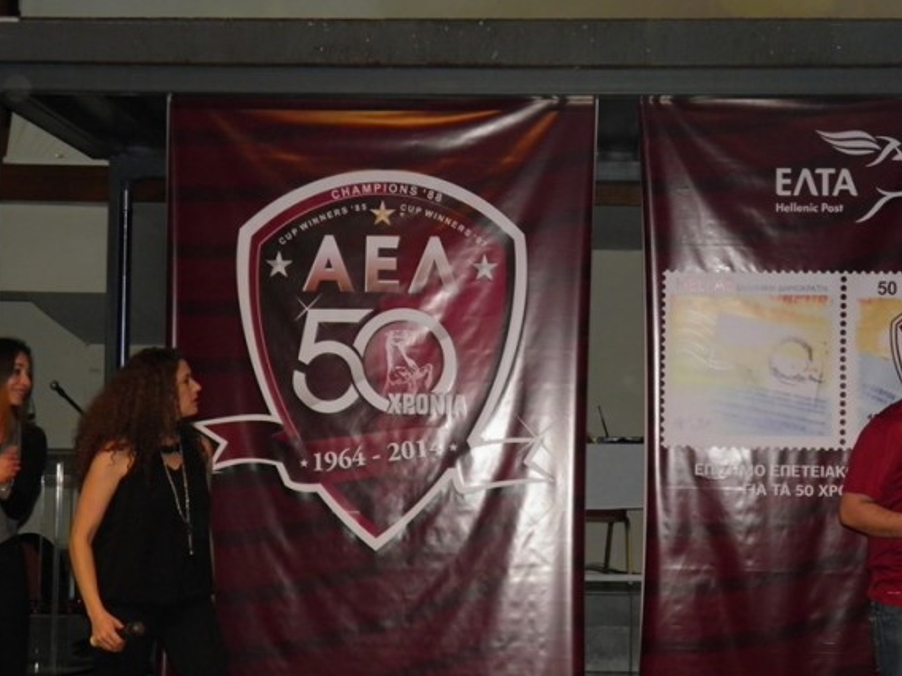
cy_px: 320
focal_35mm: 72
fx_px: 1876
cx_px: 516
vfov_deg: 20.4
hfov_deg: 27.0
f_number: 3.8
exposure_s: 1/80
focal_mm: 11.2
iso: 250
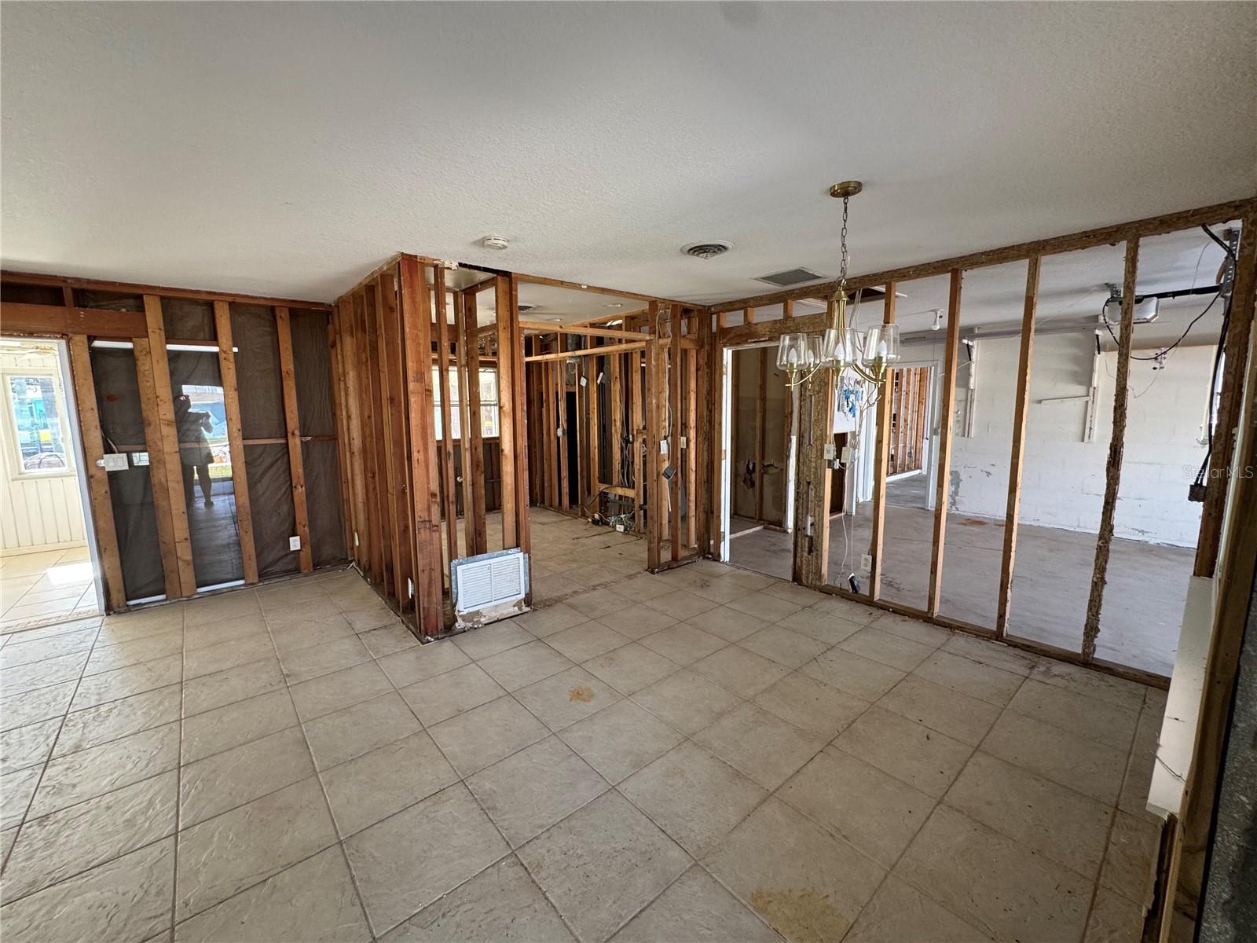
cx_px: 628
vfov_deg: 85.7
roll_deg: +1.2
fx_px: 508
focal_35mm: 14
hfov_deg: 102.1
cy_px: 472
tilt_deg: -7.0
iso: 160
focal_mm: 2.22
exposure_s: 1/99
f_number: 2.2
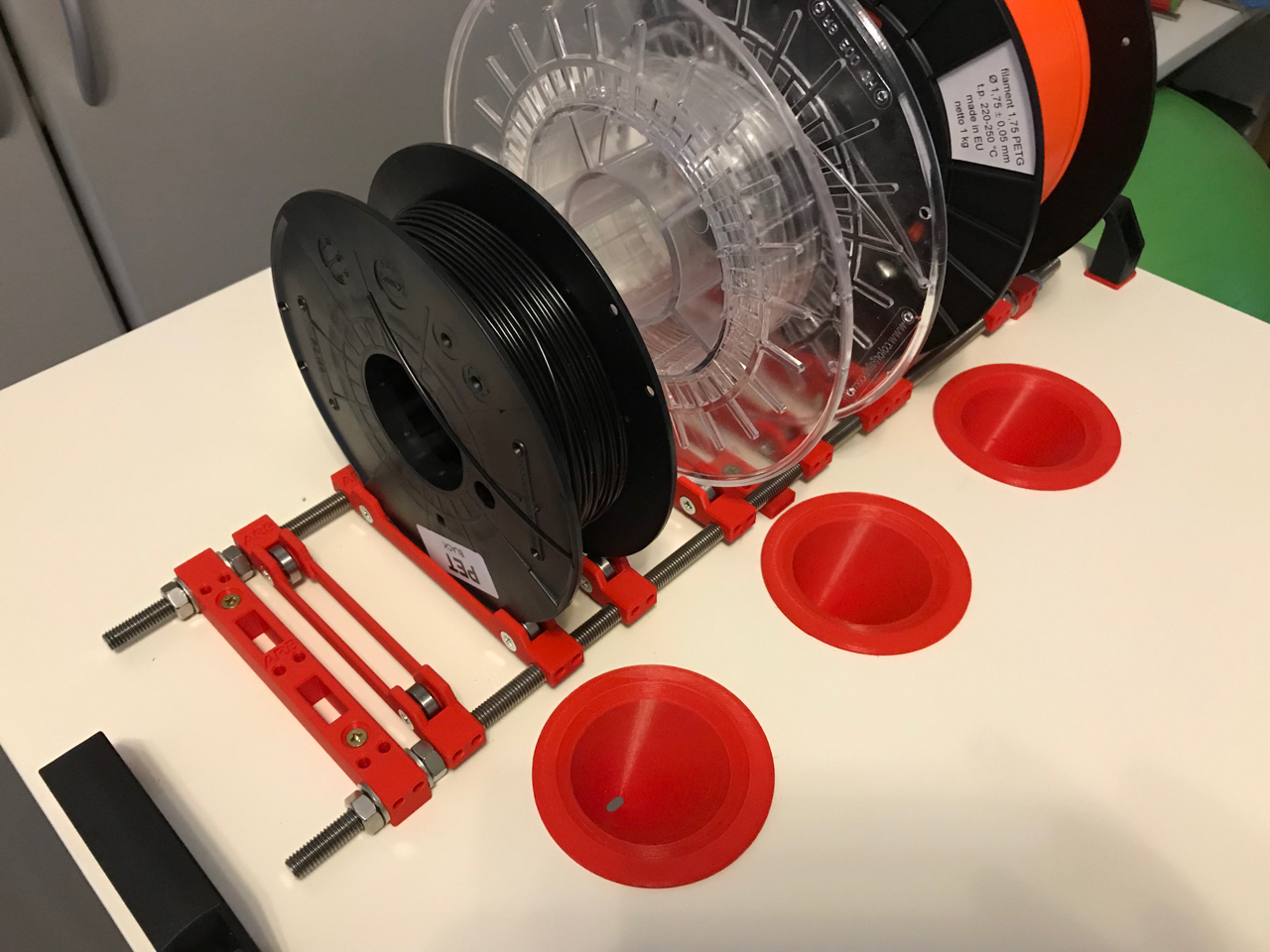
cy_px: 476
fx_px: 1027
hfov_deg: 63.4
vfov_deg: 49.7
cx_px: 635
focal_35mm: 28
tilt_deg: -46.2
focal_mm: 3.99
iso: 80
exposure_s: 1/5
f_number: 1.8
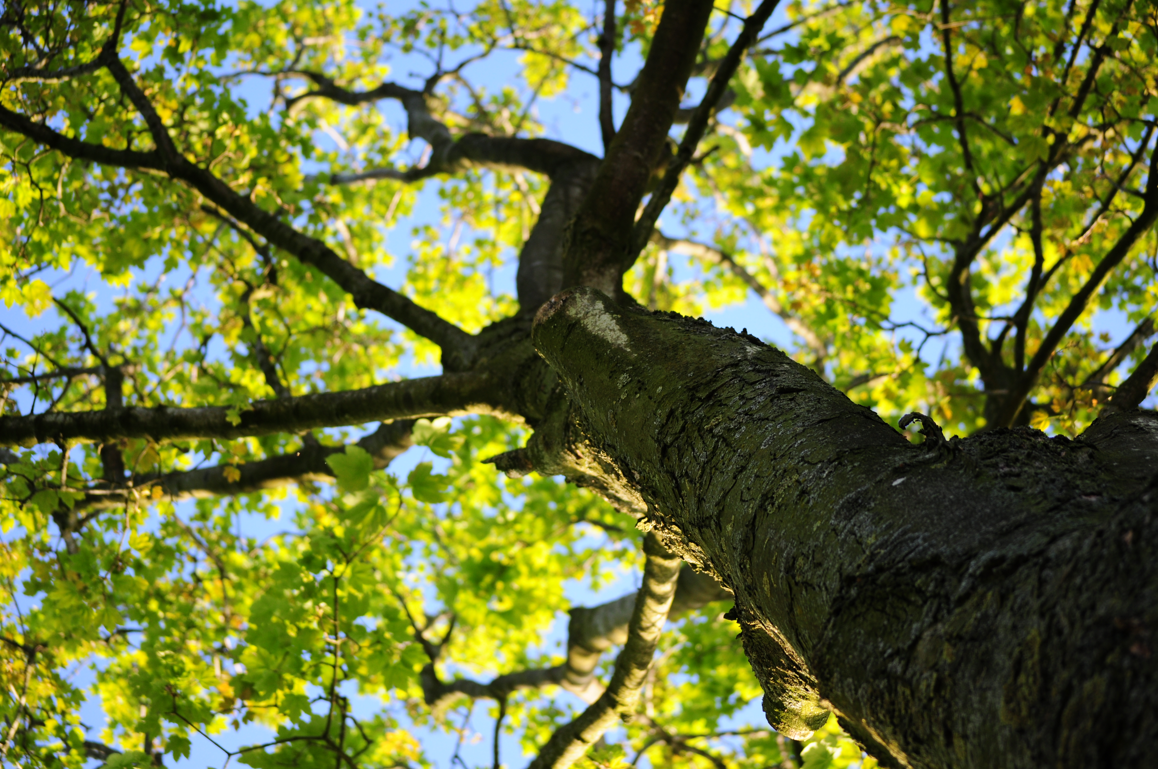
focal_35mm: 82
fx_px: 2650
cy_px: 384
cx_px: 579
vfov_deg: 16.5
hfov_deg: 24.6
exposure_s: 1/200
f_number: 4
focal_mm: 55
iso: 200
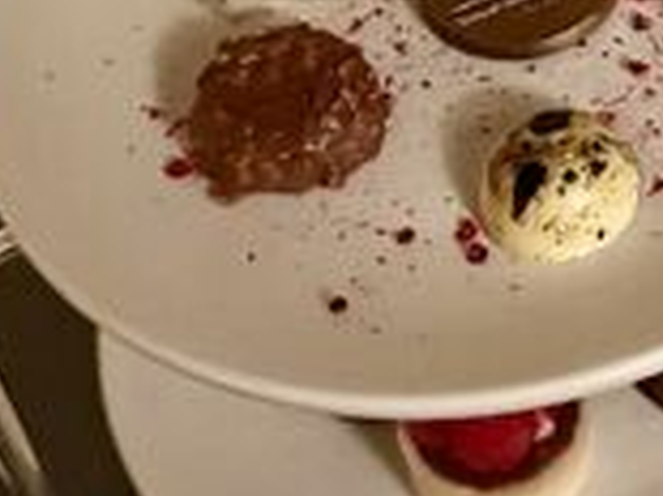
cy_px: -334
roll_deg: +2.1
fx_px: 2182
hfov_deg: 16.4
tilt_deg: -39.3
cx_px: 843
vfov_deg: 12.1
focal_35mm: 114
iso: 1250
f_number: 1.78
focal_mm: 6.76
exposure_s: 1/25
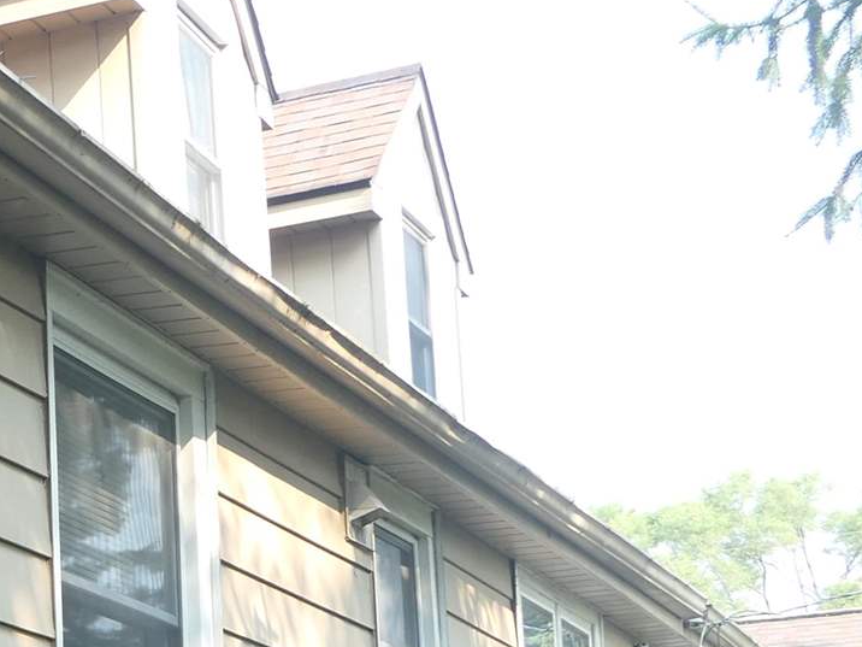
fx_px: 2465
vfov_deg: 14.7
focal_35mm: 99
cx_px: -522
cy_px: 618
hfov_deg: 17.4
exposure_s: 1/200
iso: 125
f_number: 2.8
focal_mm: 8.8
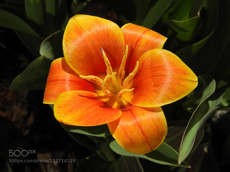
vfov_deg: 29.1
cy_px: 86
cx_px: 115
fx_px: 332
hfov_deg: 38.2
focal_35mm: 50
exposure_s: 1/1250
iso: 100
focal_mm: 9
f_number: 5
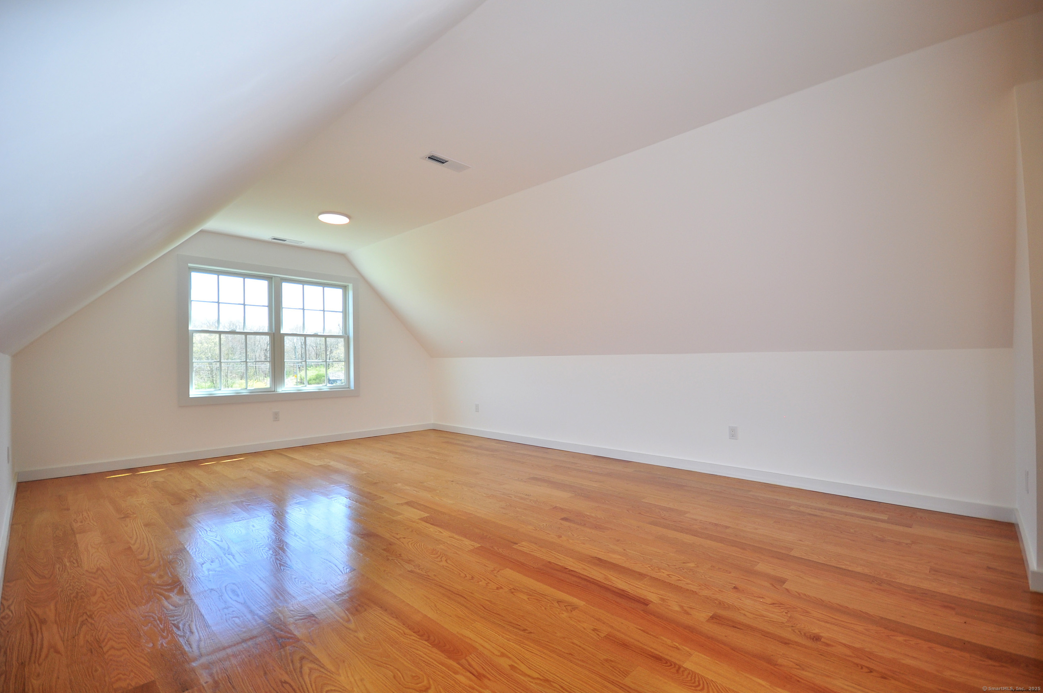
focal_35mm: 16
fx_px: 477
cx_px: 522
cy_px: 346
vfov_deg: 71.9
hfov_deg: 95.1
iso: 200
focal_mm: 11
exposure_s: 1/125
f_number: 4.2
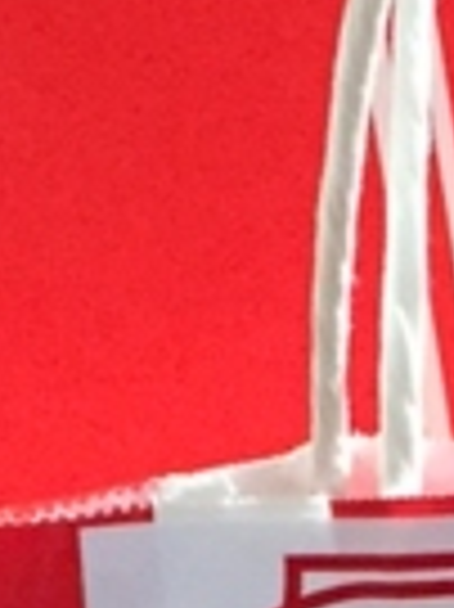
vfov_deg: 8.6
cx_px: 890
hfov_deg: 6.6
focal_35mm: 220
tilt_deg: -38.8
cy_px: 1157
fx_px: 3853
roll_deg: +2.3
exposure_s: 1/30
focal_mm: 4.15
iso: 200
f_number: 2.2
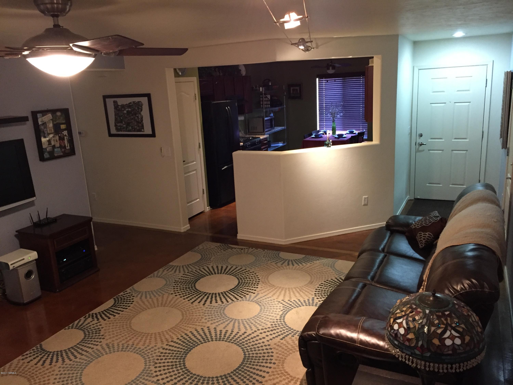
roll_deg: +2.4
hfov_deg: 61.7
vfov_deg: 48.2
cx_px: 256
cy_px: 192
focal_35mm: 29
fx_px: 430
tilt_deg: -12.8
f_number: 2.2
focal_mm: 4.15
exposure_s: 1/17
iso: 250
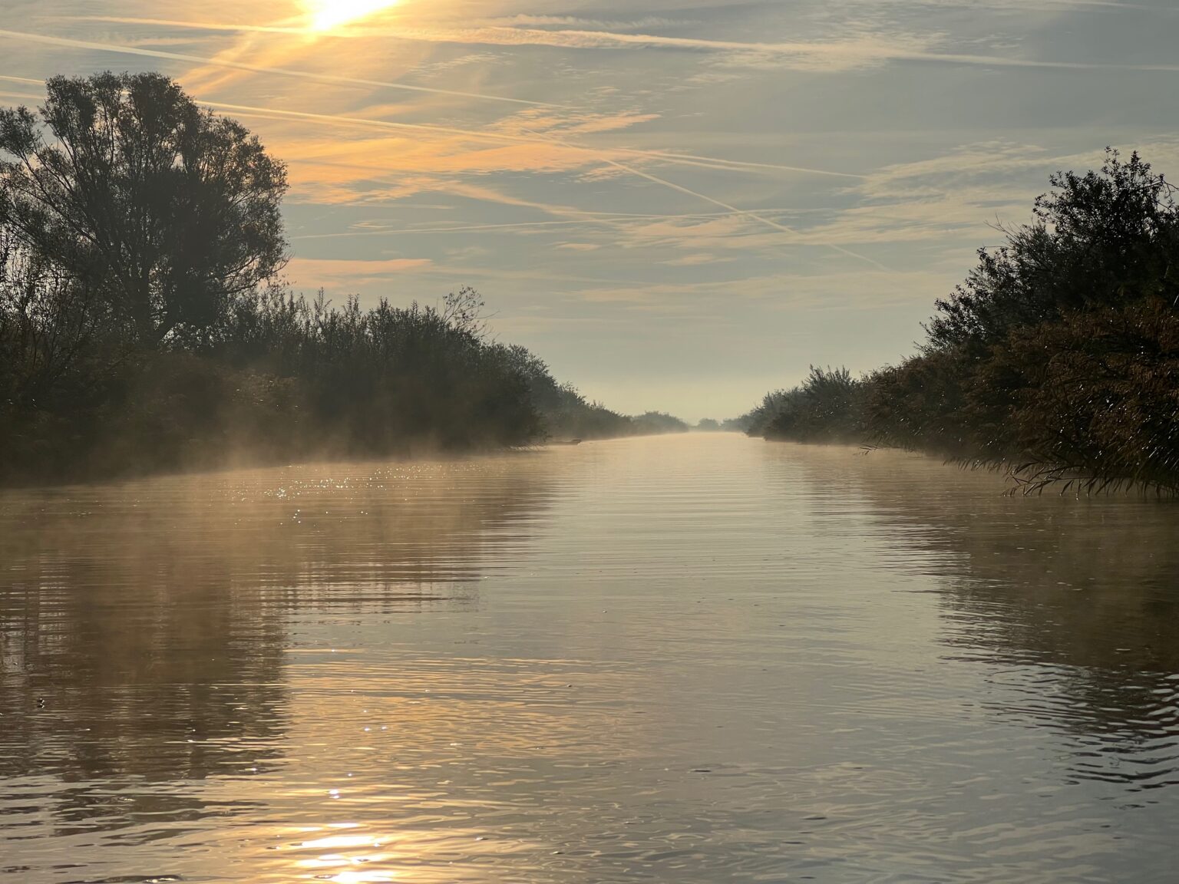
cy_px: 442
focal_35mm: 77
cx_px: 590
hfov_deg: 25.3
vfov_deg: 19.1
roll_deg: +2.4
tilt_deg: -1.2
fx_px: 2623
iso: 25
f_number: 2.8
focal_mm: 9
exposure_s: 1/4065
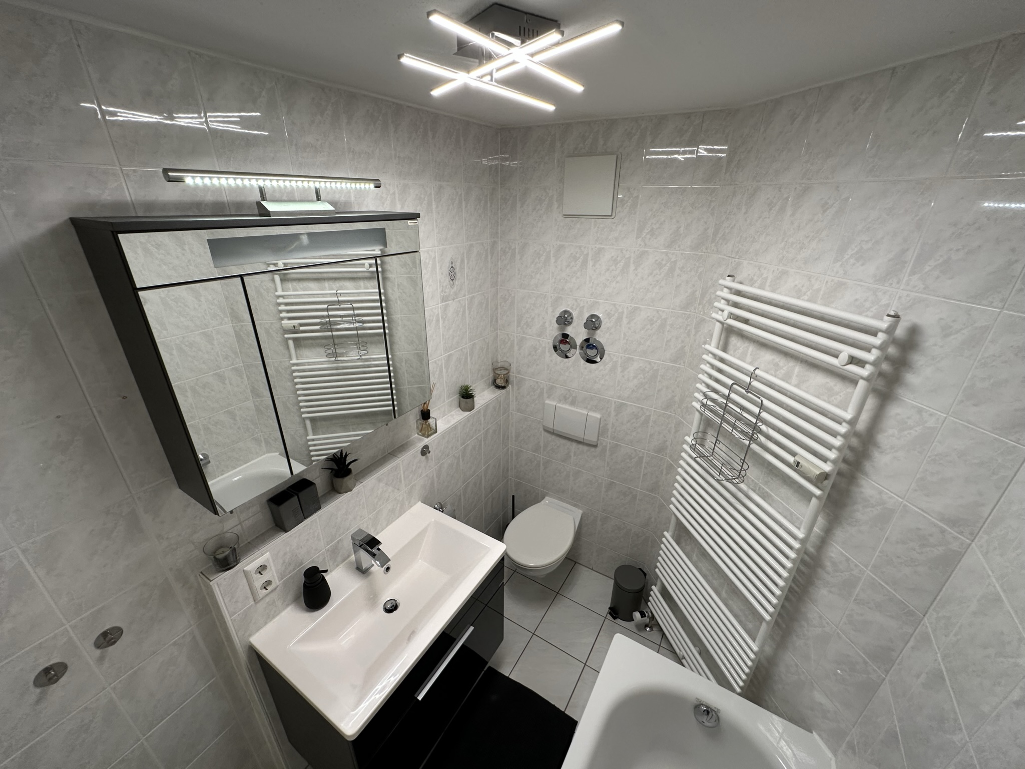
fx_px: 415
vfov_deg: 85.7
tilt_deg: -25.4
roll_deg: -1.0
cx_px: 512
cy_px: 384
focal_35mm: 14
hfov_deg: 102.1
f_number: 2.2
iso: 160
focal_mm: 2.22
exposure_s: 1/100
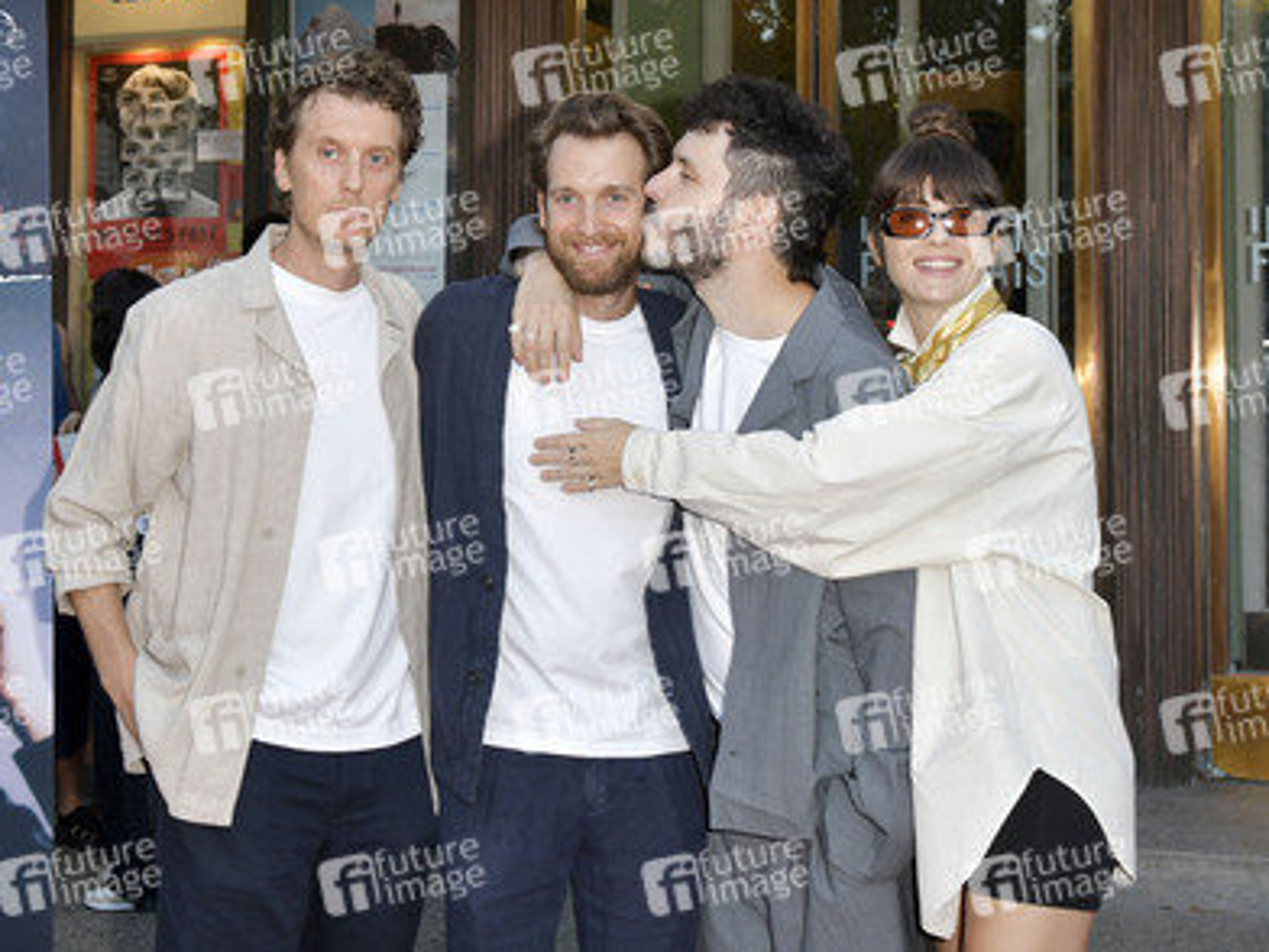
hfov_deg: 44.8
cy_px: 473
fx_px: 1540
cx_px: 639
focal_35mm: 42
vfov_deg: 34.3
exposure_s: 1/200
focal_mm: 38
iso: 640
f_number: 6.3
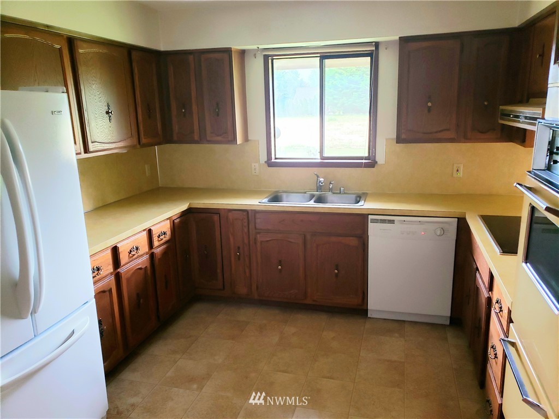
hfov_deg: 67.3
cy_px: 210
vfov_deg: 53.1
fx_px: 420
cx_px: 280
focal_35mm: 26
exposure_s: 1/18
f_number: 1.5
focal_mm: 4.3
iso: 250
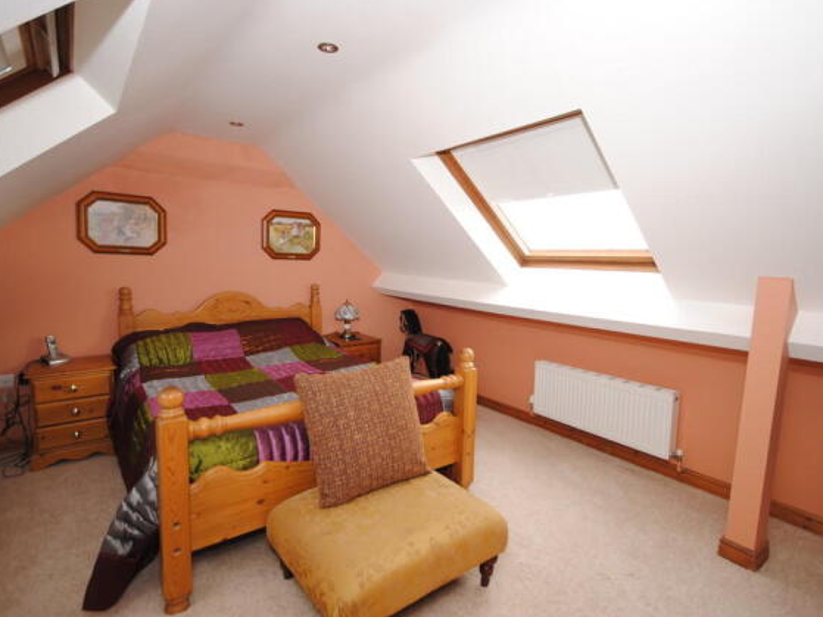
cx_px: 426
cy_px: 303
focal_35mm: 19
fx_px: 441
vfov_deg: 69.9
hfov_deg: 86.0
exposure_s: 1/60
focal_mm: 11
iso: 200
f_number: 4.2
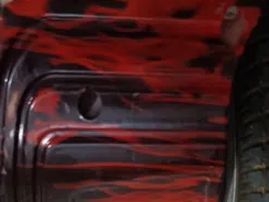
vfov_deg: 22.5
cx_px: 104
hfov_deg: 32.0
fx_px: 466
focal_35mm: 60
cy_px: 243
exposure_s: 1/25
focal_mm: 6.11
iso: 1250
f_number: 1.7
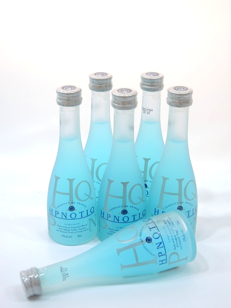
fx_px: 498
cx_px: 116
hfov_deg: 26.1
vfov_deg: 34.3
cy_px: 152
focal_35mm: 56
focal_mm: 11
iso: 80
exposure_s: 1/50
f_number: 2.8
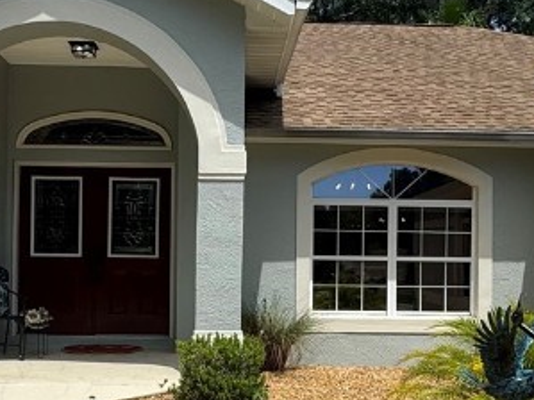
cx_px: 236
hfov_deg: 39.6
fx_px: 740
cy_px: 248
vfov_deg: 30.1
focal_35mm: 48
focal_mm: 2.22
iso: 40
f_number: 2.2
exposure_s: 1/1748
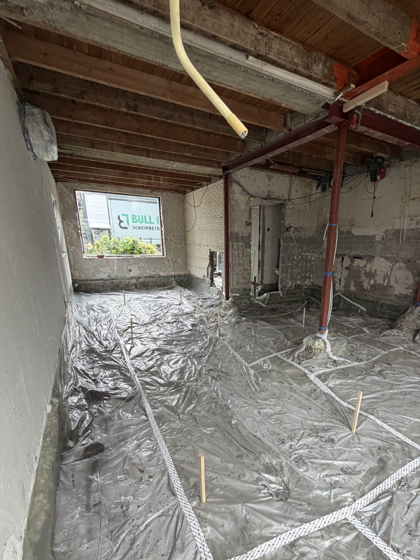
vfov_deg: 90.2
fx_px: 275
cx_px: 249
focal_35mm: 17
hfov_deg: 74.0
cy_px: 327
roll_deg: -0.6
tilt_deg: -16.9
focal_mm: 2.22
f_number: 2.2
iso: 160
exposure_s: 1/121
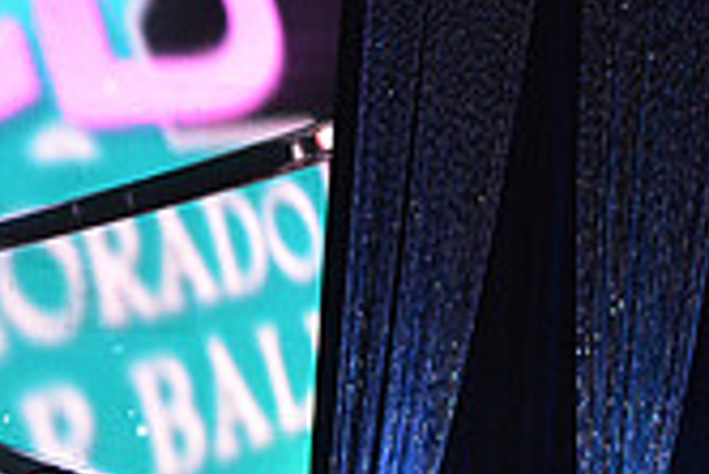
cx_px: -406
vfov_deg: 10.9
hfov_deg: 15.3
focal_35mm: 122
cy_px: 685
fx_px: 2405
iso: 2000
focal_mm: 35
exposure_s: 1/250
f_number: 5
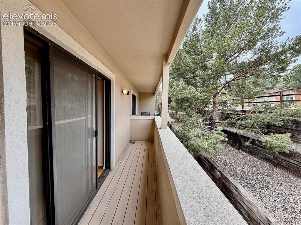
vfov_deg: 85.6
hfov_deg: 102.1
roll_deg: -1.1
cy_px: 112
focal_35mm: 14
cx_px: 150
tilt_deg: -3.2
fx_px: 122
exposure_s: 1/293
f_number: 2.2
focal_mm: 2.22
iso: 50
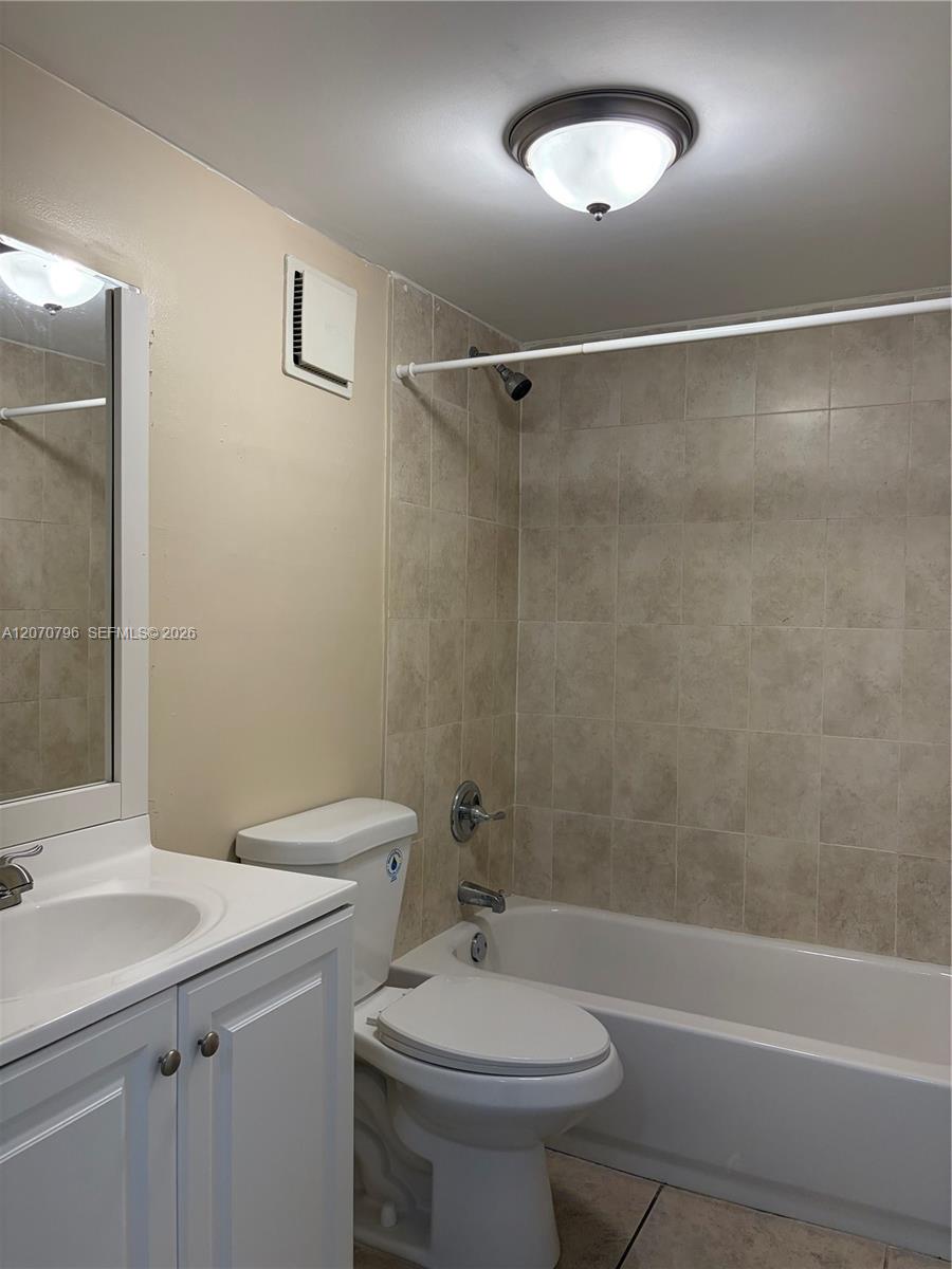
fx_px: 953
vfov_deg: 67.3
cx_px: 476
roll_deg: -0.8
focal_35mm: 26
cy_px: 634
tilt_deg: -1.6
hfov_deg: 53.1
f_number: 1.6
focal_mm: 5.96
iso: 125
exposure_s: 1/192
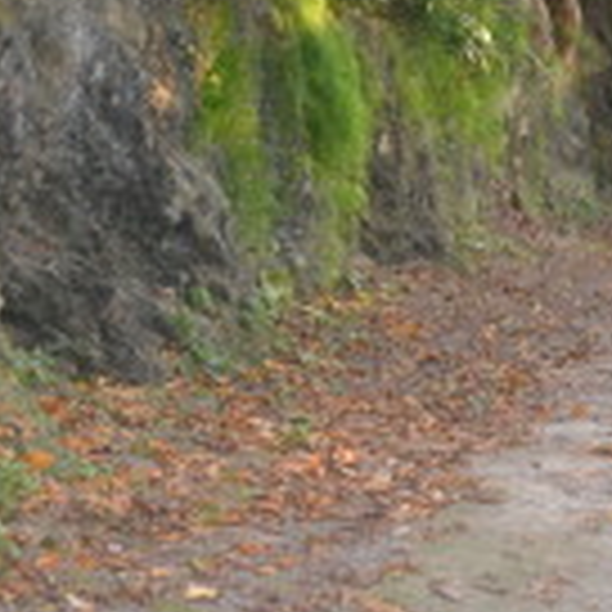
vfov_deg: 14.1
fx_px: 2440
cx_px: 932
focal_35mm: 122
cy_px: 32
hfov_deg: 13.4
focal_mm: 26
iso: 720
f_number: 4.2
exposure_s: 1/60
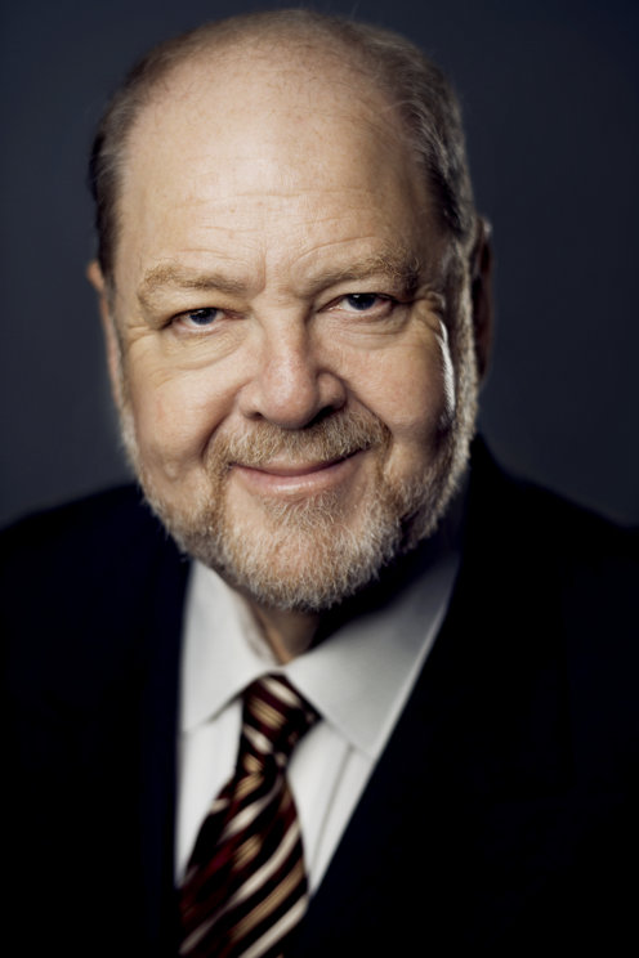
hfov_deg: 23.4
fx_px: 1544
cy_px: 479
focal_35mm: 58
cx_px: 320
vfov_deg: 34.5
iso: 100
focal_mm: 58
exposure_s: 1/250
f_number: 2.5
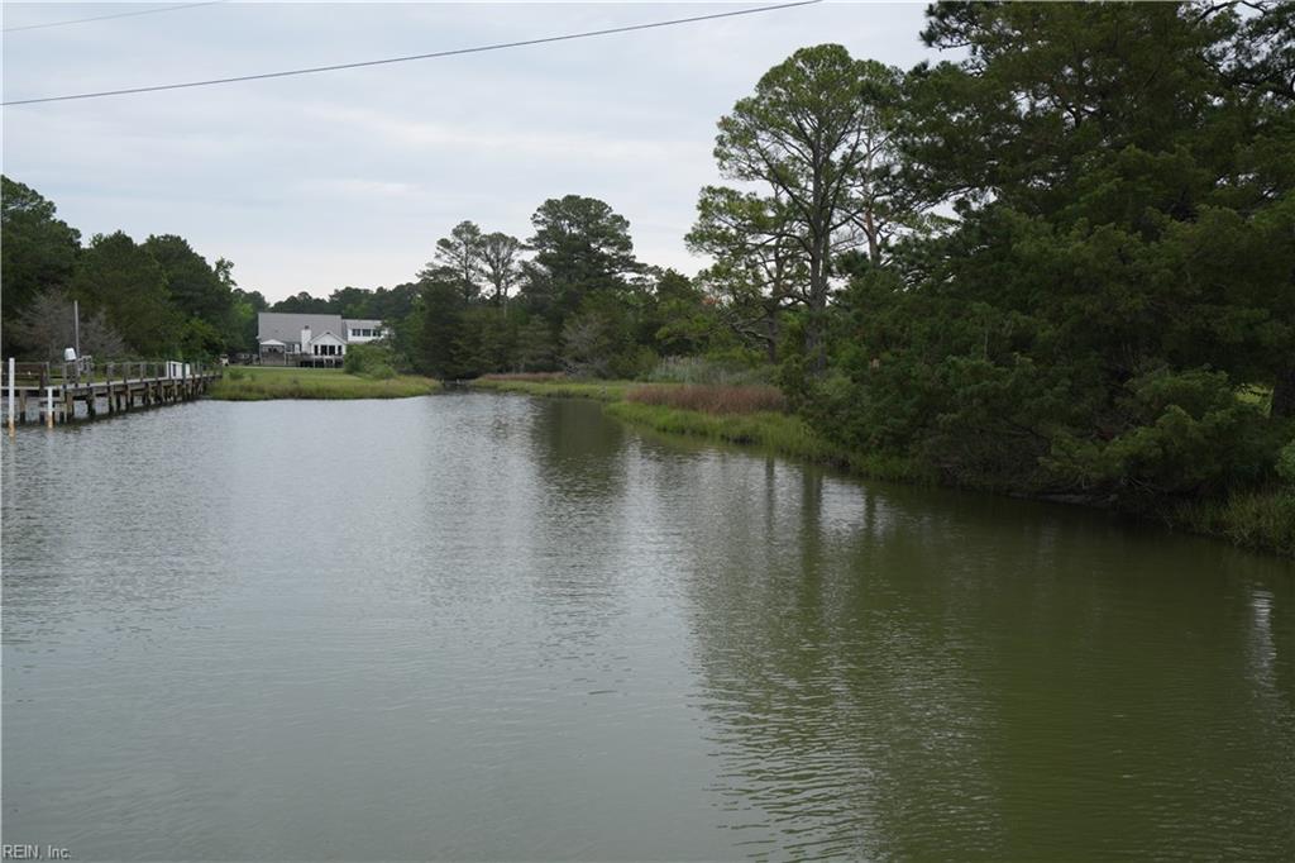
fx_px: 1259
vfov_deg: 37.8
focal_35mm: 35
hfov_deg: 54.4
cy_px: 432
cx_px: 648
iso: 250
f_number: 7.1
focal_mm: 35
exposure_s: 1/640
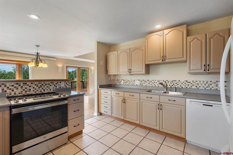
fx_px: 104
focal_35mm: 16
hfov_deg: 96.8
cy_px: 78
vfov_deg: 73.7
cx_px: 116
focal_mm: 16
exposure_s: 1/5
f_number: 8
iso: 400
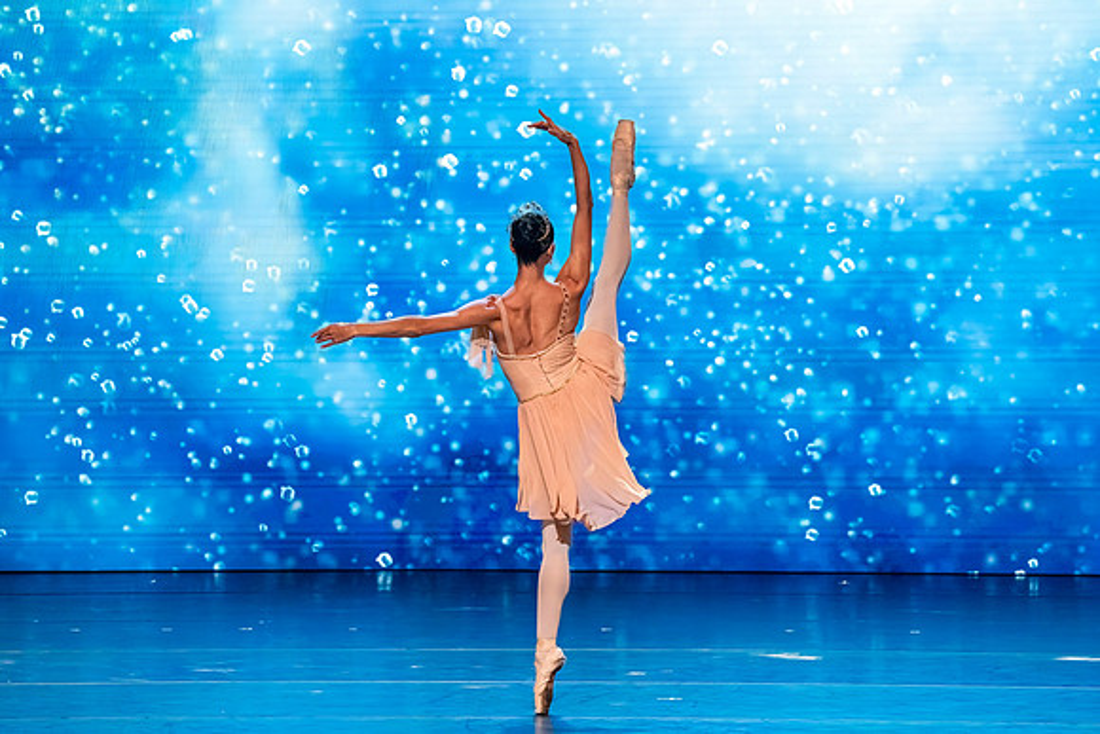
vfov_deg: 4.0
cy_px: 314
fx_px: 10582
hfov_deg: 6.0
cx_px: 474
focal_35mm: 346
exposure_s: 1/400
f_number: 5.6
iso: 6400
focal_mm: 300
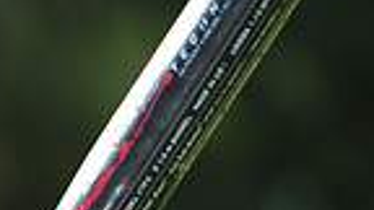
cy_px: 604
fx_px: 8380
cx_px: -23
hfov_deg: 2.6
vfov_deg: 1.4
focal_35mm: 845
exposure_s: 1/640
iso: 200
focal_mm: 200
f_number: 4.5
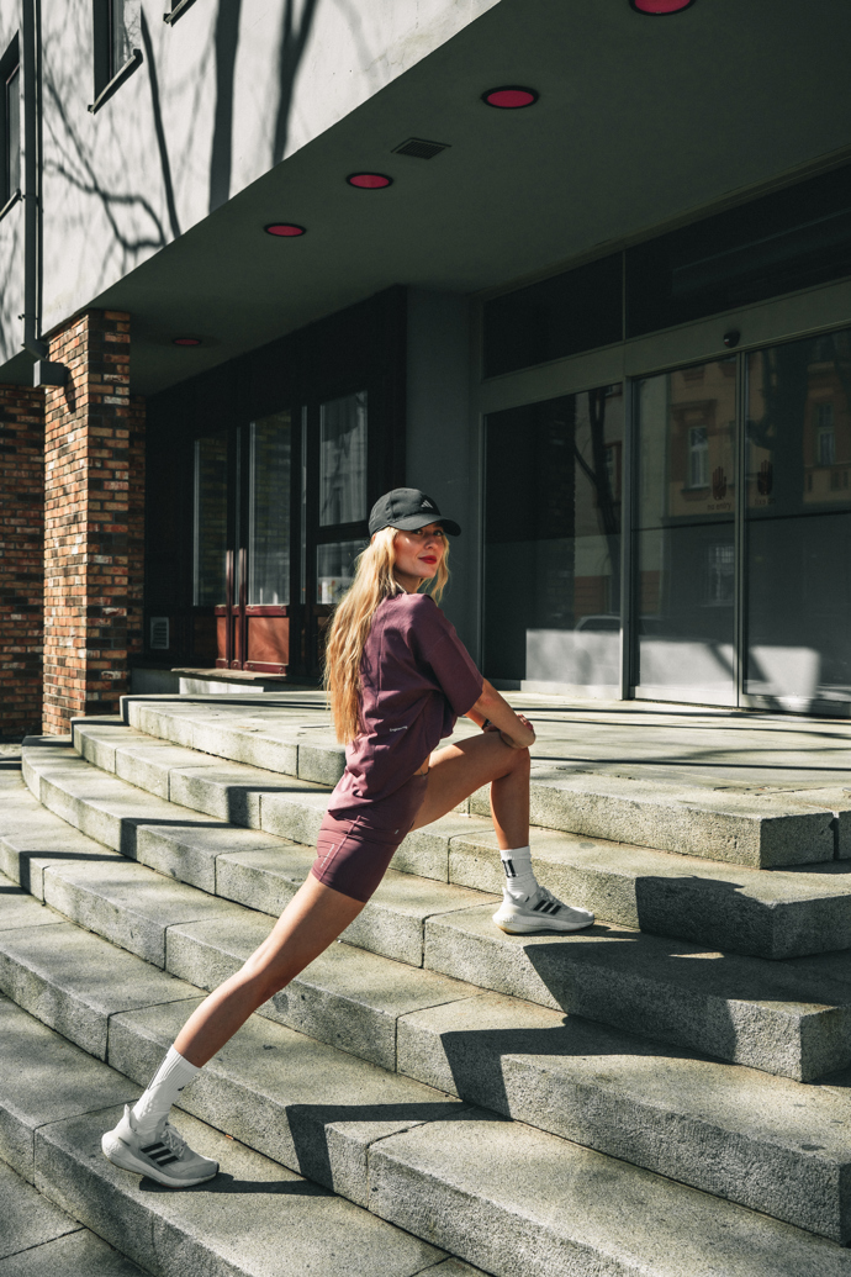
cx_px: 426
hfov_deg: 36.9
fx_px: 1276
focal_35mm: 36
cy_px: 638
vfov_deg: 53.1
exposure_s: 1/500
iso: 200
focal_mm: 36
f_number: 6.3
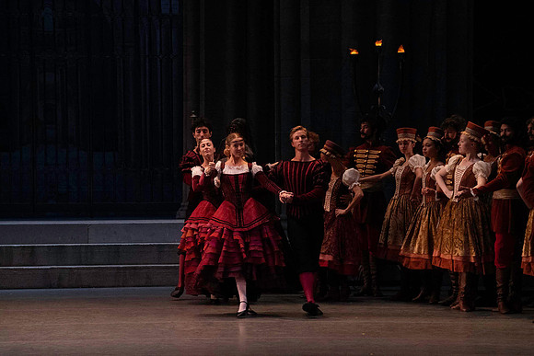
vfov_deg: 6.9
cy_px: 178
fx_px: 2967
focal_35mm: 200
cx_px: 267
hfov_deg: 10.3
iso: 12800
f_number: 7.1
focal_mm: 200
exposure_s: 1/400
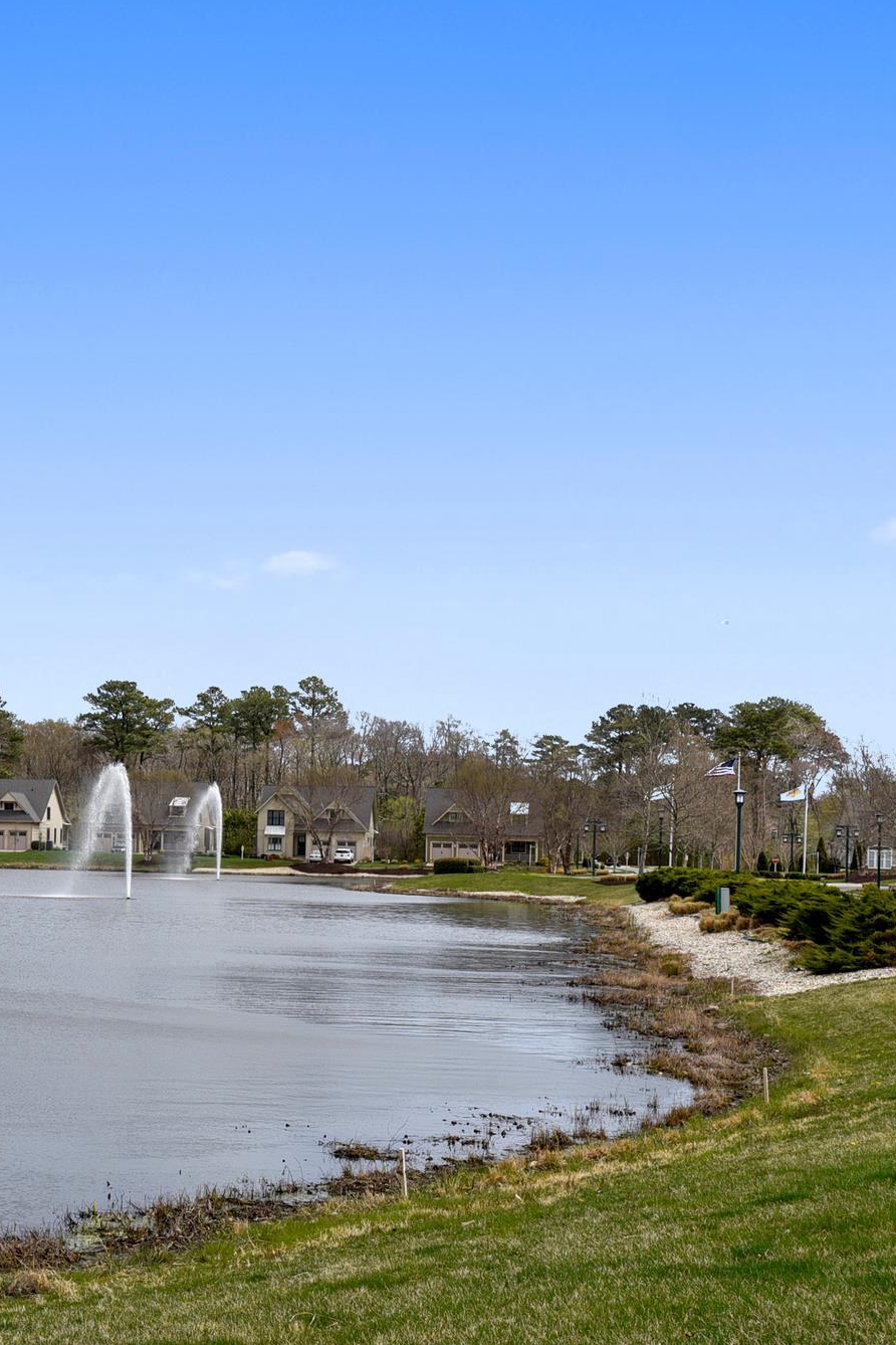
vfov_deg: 40.3
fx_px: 1829
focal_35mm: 49
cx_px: -41
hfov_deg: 25.8
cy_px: 666
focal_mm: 32
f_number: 11
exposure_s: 1/500
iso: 200
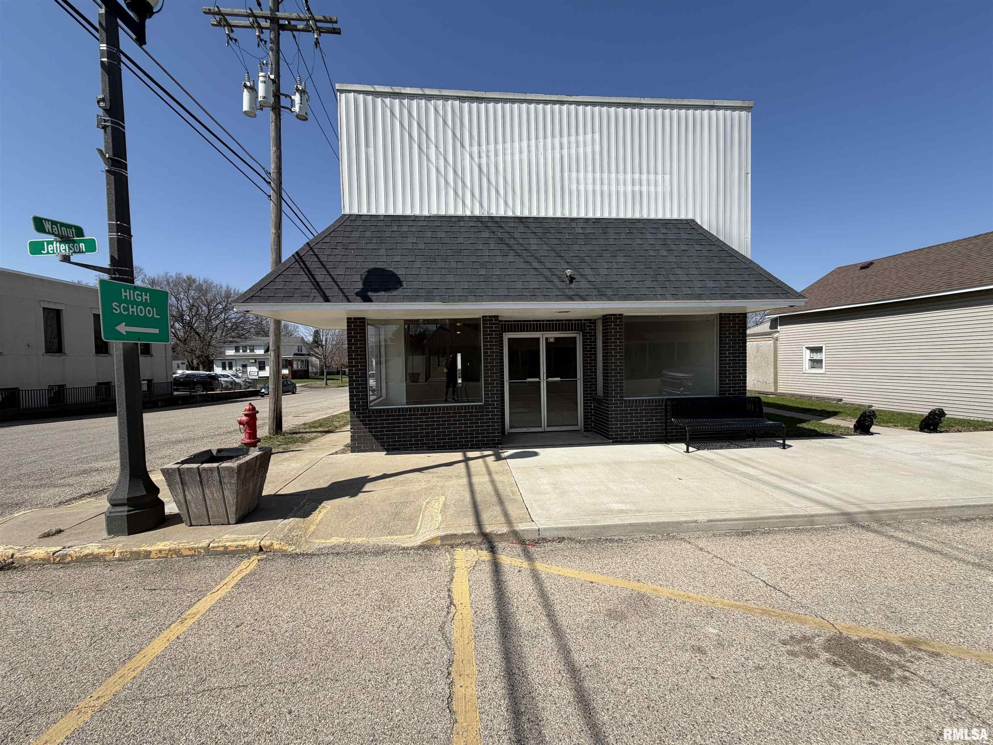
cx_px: 496
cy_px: 372
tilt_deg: -1.3
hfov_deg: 102.1
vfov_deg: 85.7
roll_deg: +1.3
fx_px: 402
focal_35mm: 14
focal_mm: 2.22
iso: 20
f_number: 2.2
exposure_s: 1/1125
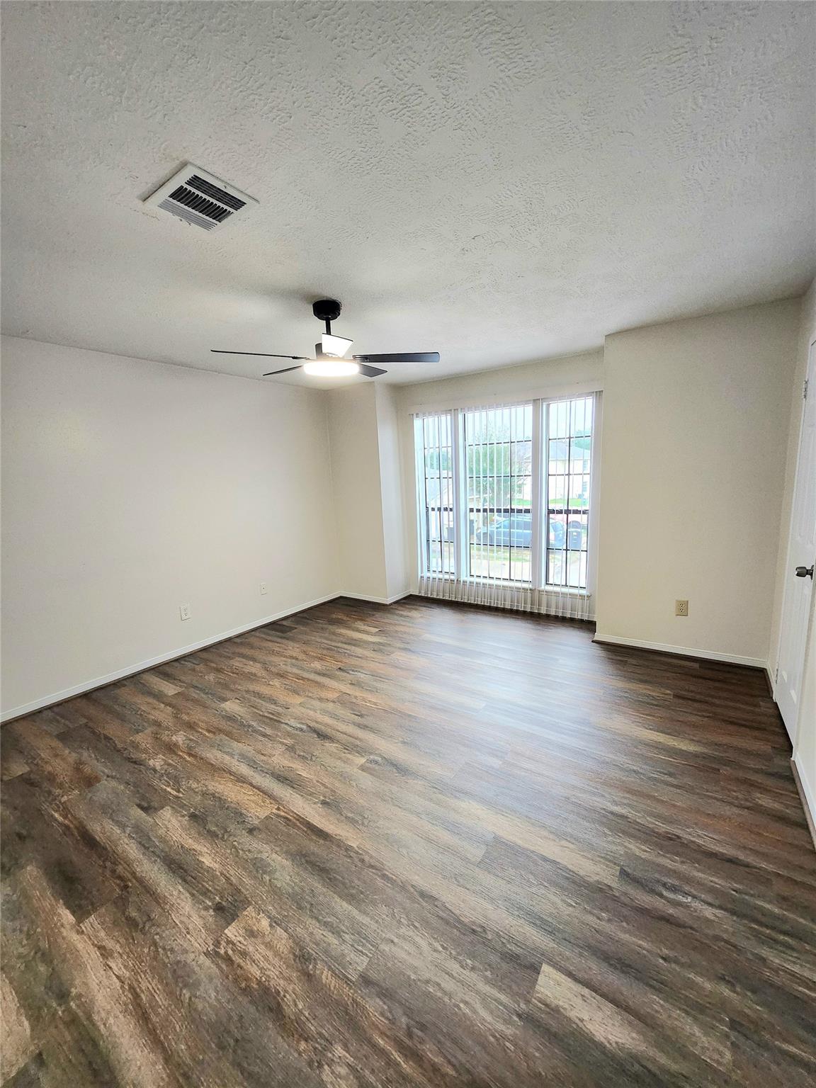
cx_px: 408
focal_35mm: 13
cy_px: 544
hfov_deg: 89.9
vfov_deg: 106.2
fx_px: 409
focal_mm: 1.74
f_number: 2.2
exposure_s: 1/60.2
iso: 160
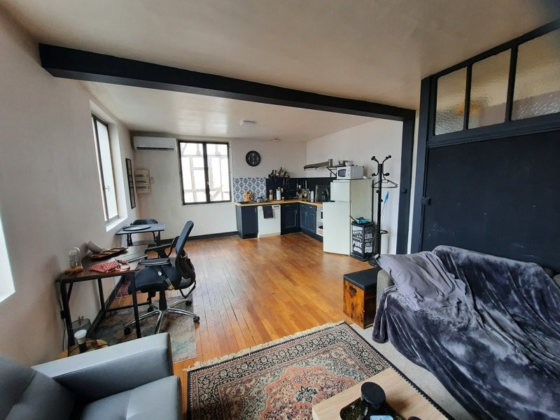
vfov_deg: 89.9
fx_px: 210
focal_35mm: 13
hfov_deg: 106.2
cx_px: 280
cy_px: 210
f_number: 2.2
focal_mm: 1.74
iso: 80
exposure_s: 1/50
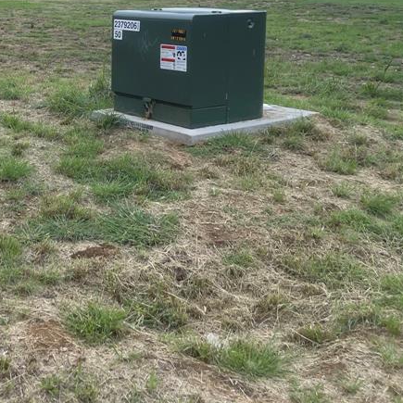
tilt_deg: -8.3
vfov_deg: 31.6
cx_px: 44
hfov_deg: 31.3
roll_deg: +0.4
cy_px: 62
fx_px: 685
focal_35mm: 52
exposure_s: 1/2165
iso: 32
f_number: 1.6
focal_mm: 5.1
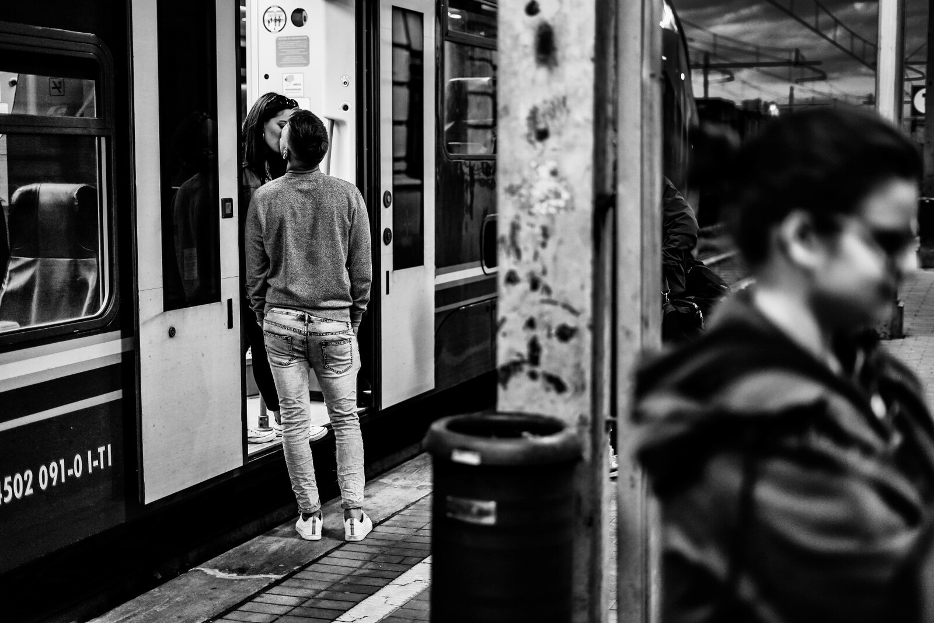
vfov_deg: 27.0
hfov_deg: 39.6
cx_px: 467
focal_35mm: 50
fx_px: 1297
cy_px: 312
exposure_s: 1/100
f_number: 1.8
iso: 1000
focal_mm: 50
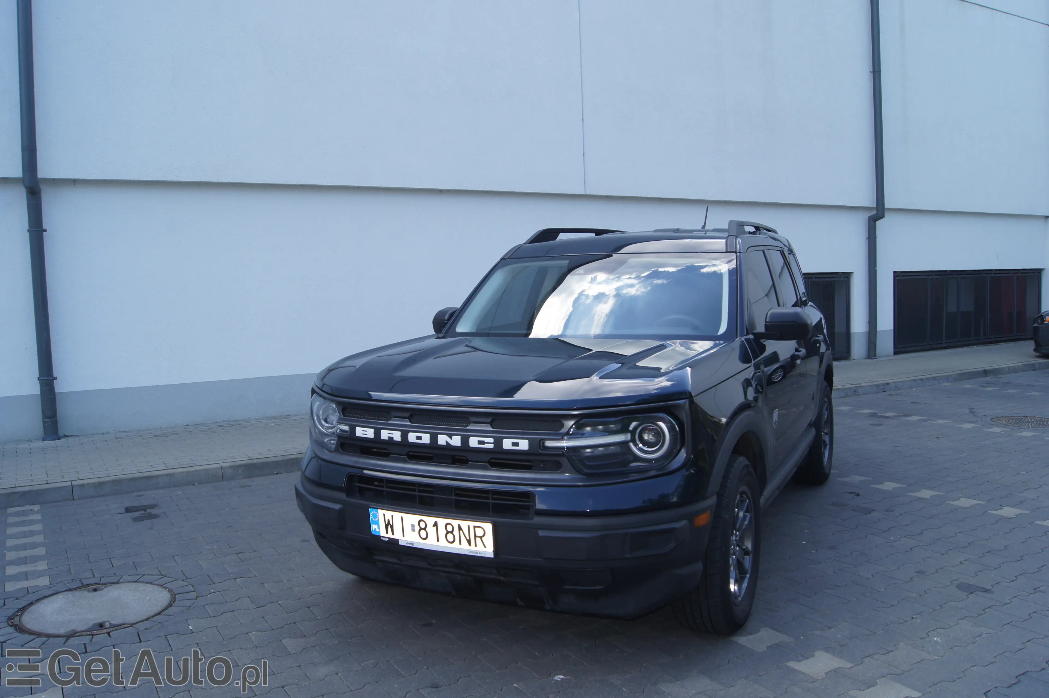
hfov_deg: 62.0
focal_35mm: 30
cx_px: 524
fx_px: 874
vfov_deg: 43.6
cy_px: 349
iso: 100
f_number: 8
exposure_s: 1/100
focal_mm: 20
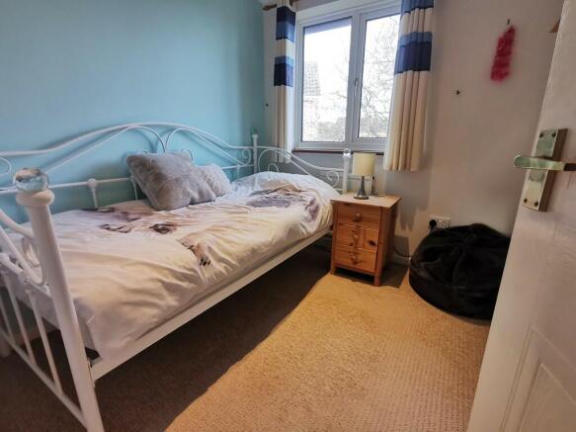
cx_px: 288
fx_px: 283
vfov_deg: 74.7
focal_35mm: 17
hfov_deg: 91.0
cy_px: 216
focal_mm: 2.26
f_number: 2.2
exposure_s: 1/50
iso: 160
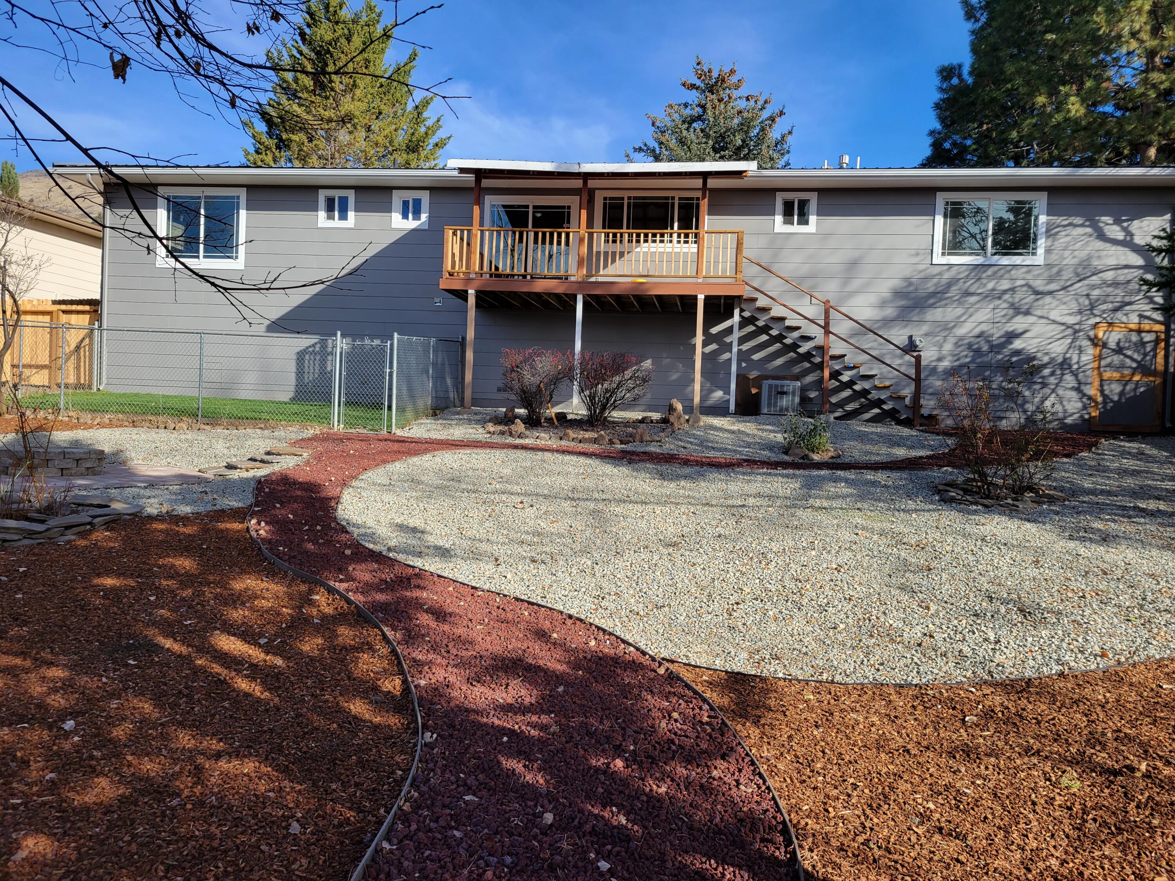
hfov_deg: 67.3
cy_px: 440
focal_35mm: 26
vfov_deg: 53.1
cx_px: 588
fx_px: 883
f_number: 1.8
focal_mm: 5.4
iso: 40
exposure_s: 1/1201
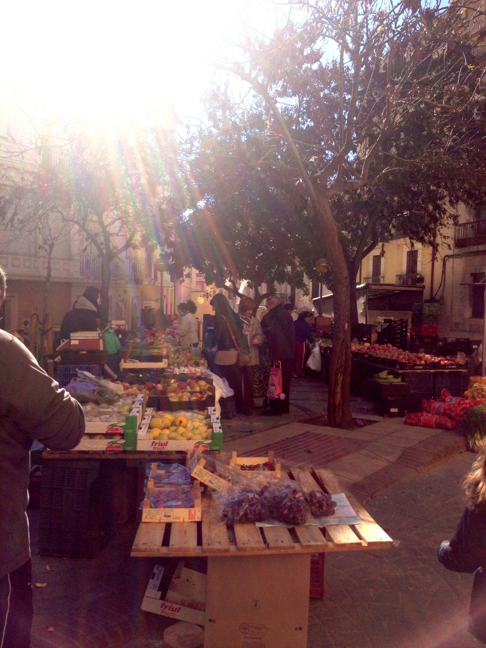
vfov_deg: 55.4
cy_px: 324
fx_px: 618
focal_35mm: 33
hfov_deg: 42.9
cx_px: 243
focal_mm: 4.13
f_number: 2.4
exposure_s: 1/1323
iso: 50
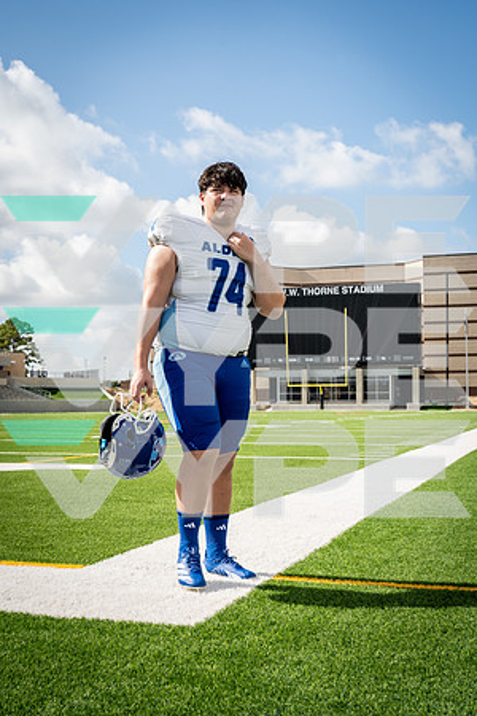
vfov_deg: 40.3
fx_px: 974
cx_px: 238
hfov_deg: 27.5
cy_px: 358
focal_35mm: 49
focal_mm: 49
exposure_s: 1/250
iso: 125
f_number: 8
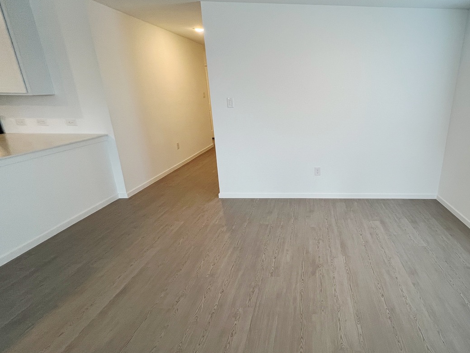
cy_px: 172
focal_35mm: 18
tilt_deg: -18.7
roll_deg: -1.2
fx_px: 244
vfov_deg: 71.6
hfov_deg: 84.3
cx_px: 318
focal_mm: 1.57
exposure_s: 1/120
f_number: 1.8
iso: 125
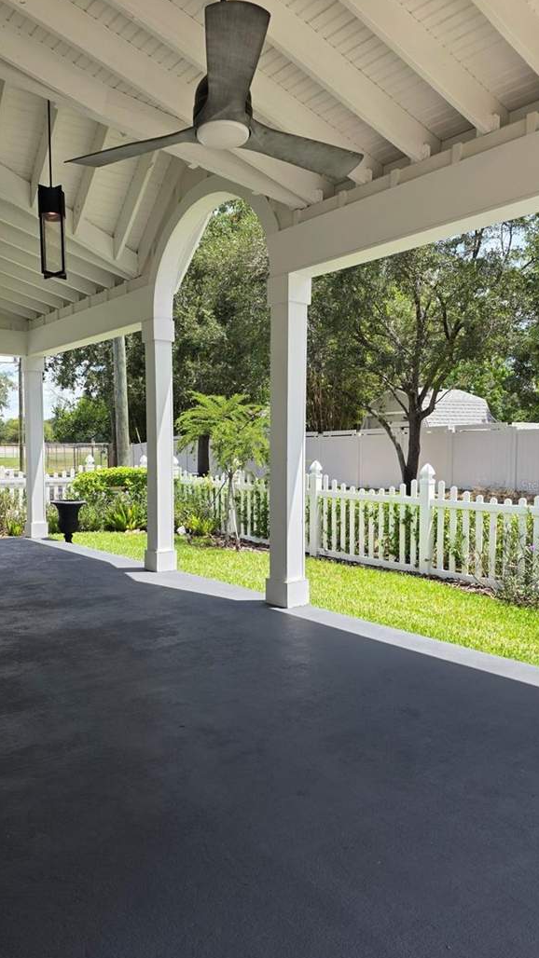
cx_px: 207
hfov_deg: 44.1
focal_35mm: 26
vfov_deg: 71.9
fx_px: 661
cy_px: 485
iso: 80
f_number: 1.7
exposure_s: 1/1941
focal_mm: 6.3
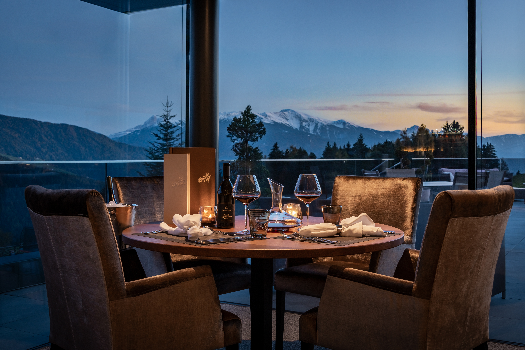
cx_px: 262
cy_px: 175
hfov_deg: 48.5
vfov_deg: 33.4
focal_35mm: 40
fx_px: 583
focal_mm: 40
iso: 320
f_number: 13
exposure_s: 2.5
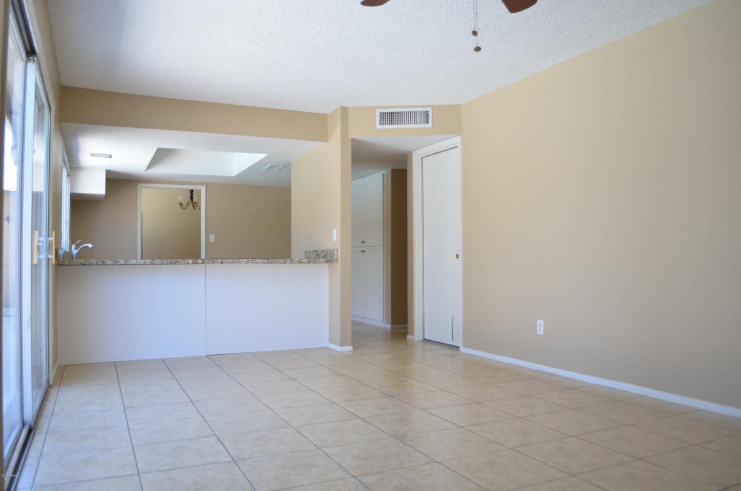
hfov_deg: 67.5
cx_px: 370
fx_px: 555
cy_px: 246
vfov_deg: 47.7
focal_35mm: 27
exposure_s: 1/160
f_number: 3.5
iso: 320
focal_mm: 18
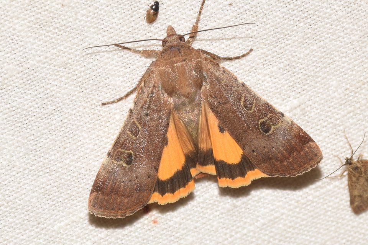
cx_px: 184
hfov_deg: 9.8
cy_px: 122
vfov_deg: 6.5
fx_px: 2146
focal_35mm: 210
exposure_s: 1/160
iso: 100
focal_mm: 140
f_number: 13
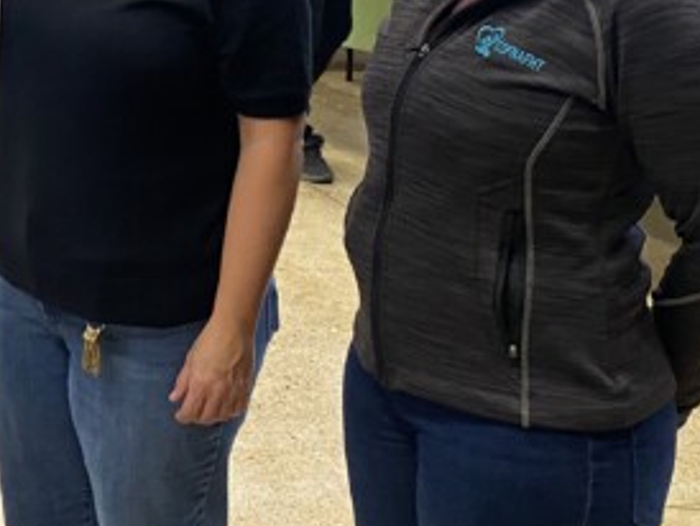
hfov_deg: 22.2
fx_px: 1700
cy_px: -181
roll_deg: -2.9
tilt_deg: -4.0
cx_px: -34
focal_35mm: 84
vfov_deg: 16.5
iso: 250
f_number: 1.8
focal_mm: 4.25
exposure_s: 1/60
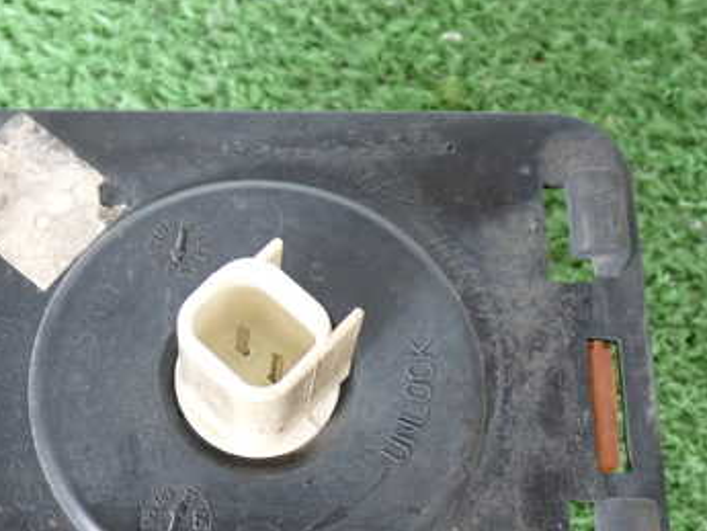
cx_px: 209
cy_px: 420
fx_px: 1348
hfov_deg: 29.1
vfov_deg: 22.0
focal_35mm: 66
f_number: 2.7
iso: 250
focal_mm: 6.83
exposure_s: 1/40
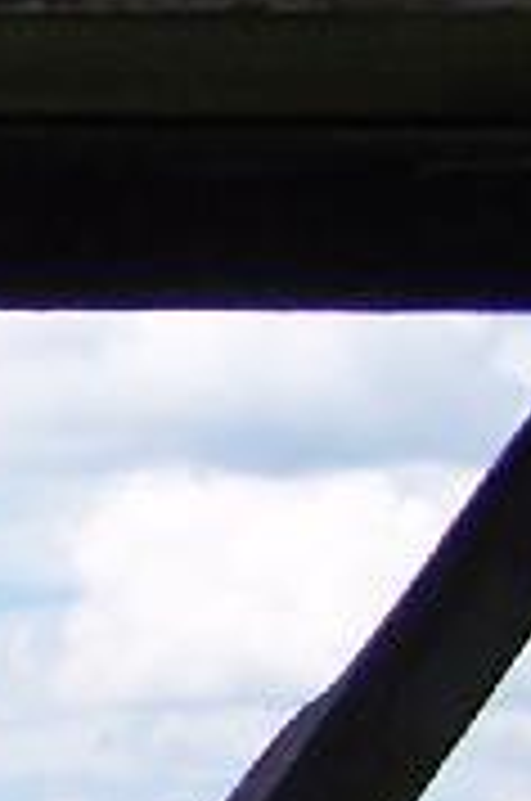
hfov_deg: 5.4
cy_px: 1332
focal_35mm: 228
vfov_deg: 8.8
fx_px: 5064
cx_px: -1431
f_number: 4
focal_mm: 6.3
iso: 80
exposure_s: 1/800
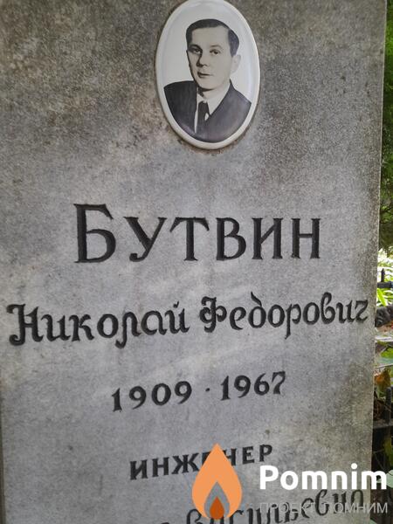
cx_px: 196
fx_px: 378
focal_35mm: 25
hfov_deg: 54.9
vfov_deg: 69.4
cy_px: 262
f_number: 2
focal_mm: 4.6
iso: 50
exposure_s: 1/50
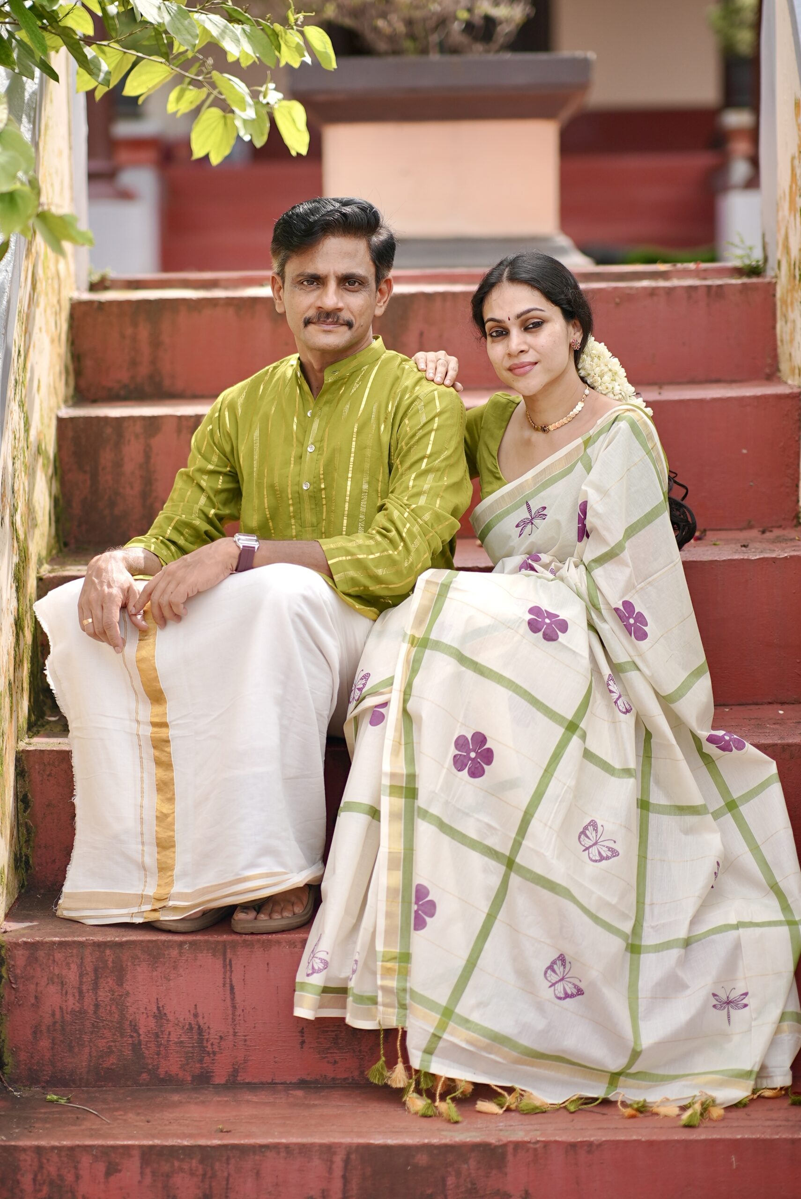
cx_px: 400
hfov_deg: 16.1
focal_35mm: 85
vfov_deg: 23.9
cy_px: 600
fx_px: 2833
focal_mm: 85
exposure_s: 1/3200
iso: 160
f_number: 1.4
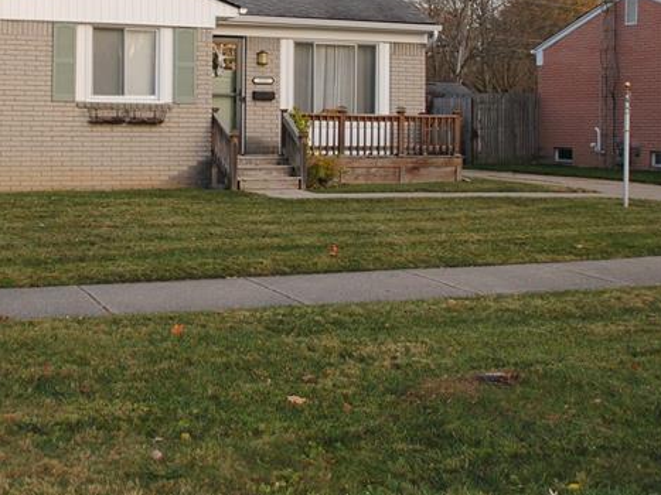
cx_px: 225
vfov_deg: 25.3
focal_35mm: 57
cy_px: 108
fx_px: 1088
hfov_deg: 33.5
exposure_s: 1/125
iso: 100
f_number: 3.5
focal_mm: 18
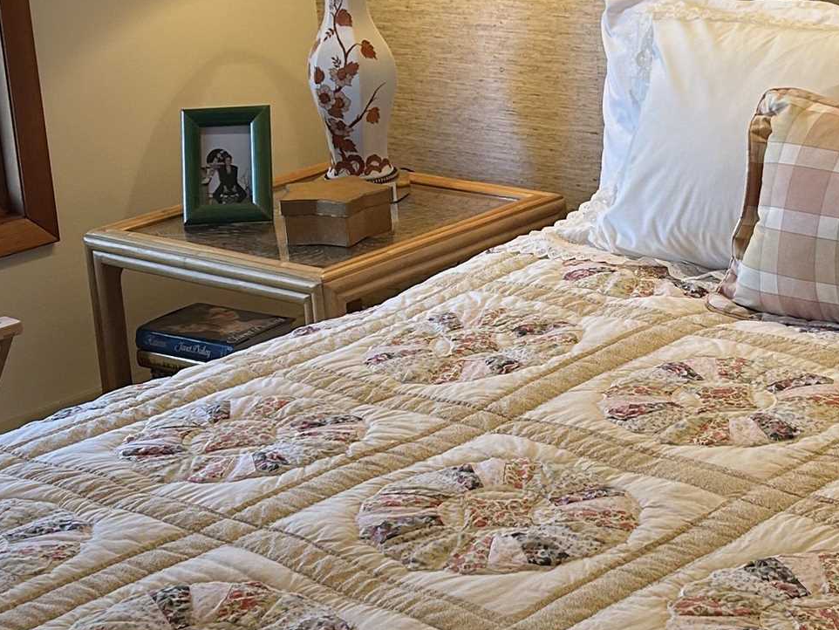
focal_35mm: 83
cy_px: 219
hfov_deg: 23.5
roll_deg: +2.9
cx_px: 527
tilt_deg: -16.0
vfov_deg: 17.7
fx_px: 2012
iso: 80
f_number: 1.5
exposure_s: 1/60
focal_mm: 5.7
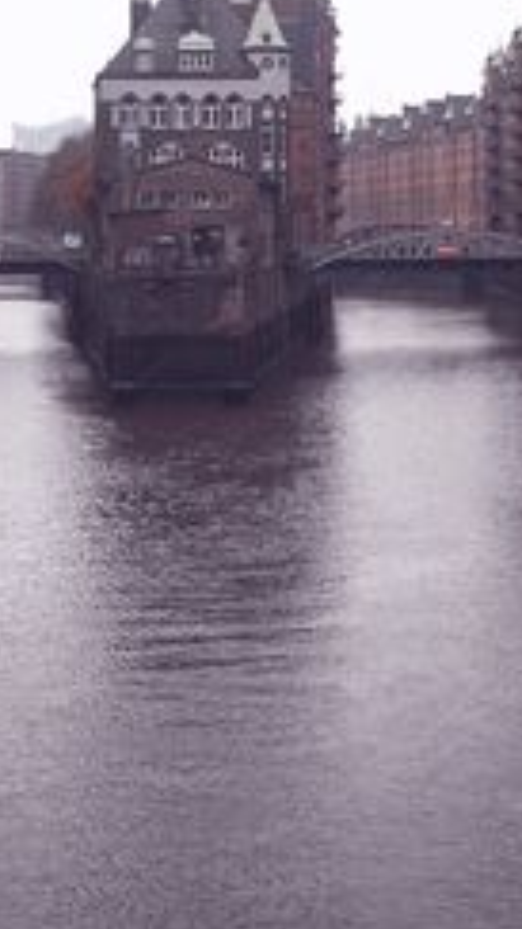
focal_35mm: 77
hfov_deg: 15.6
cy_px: 244
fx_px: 1897
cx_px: 173
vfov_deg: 27.2
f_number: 1.8
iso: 50
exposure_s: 1/320
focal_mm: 35
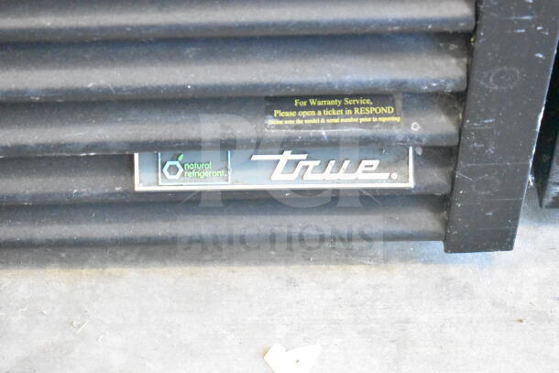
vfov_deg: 16.6
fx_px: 1281
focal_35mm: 82
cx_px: 280
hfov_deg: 24.6
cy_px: 186
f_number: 5.6
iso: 25600
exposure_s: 1/100
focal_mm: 55
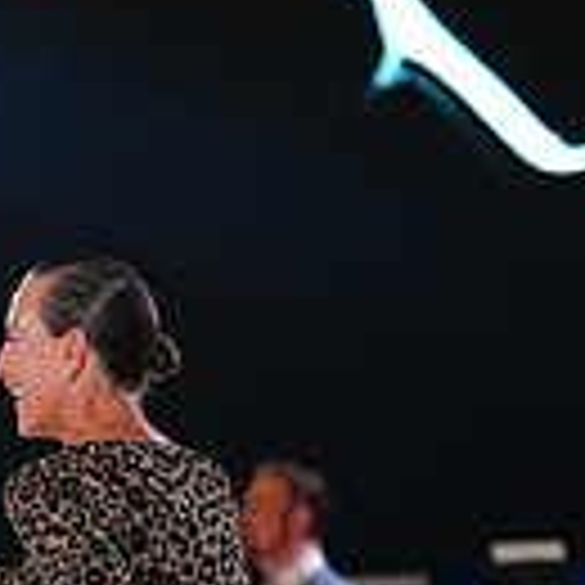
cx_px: -277
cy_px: 810
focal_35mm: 363
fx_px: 6940
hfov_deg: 4.8
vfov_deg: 4.8
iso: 2000
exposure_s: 1/400
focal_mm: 96
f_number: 2.8
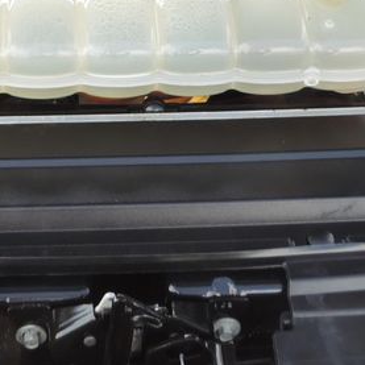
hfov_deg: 17.7
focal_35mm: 98
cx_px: 116
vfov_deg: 16.8
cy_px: -94
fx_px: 1169
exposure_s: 1/125
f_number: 3
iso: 80
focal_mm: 4.3
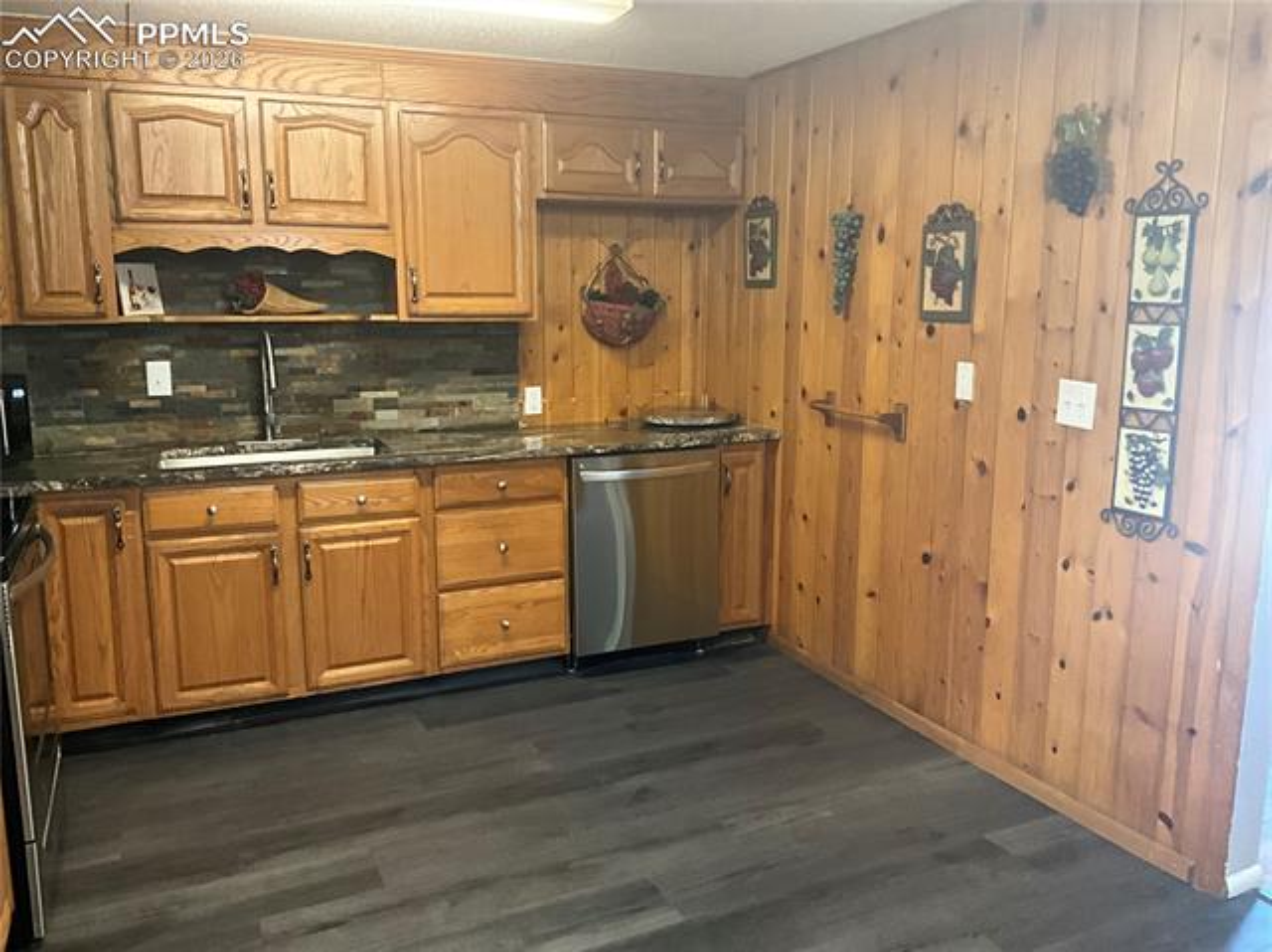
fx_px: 1065
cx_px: 636
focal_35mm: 29
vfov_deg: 48.2
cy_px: 476
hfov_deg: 61.7
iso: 320
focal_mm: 3
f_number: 1.8
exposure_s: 1/49
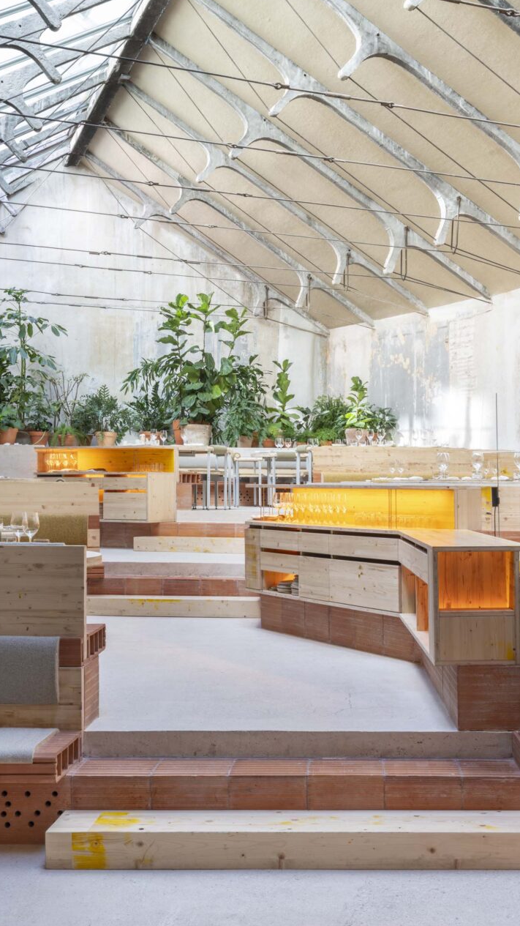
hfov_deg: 27.6
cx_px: 320
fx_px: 1055
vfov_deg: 47.4
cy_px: 458
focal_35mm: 43
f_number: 32
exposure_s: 2.5
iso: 100
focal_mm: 49
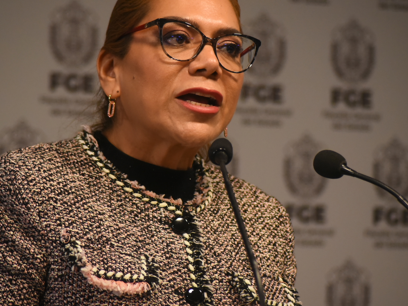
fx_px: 3171
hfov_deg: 7.4
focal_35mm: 269
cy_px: 133
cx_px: 191
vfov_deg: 5.5
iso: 4000
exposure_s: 1/320
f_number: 4.8
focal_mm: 190
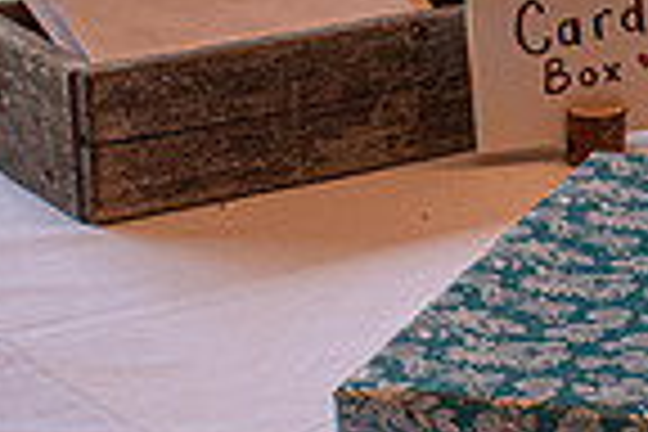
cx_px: 1053
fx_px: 3258
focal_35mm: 181
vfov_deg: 7.6
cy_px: -11
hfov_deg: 10.8
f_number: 5.6
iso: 640
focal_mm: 30
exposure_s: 1/125
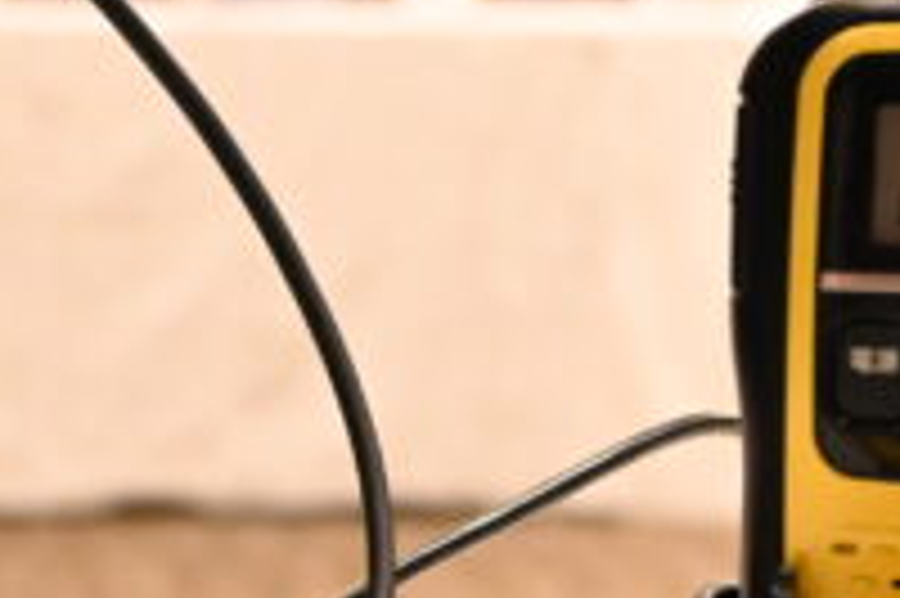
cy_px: 389
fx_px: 4309
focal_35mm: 172
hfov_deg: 11.8
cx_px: 76
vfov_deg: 7.9
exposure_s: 1/125
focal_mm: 23
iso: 3200
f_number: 3.8
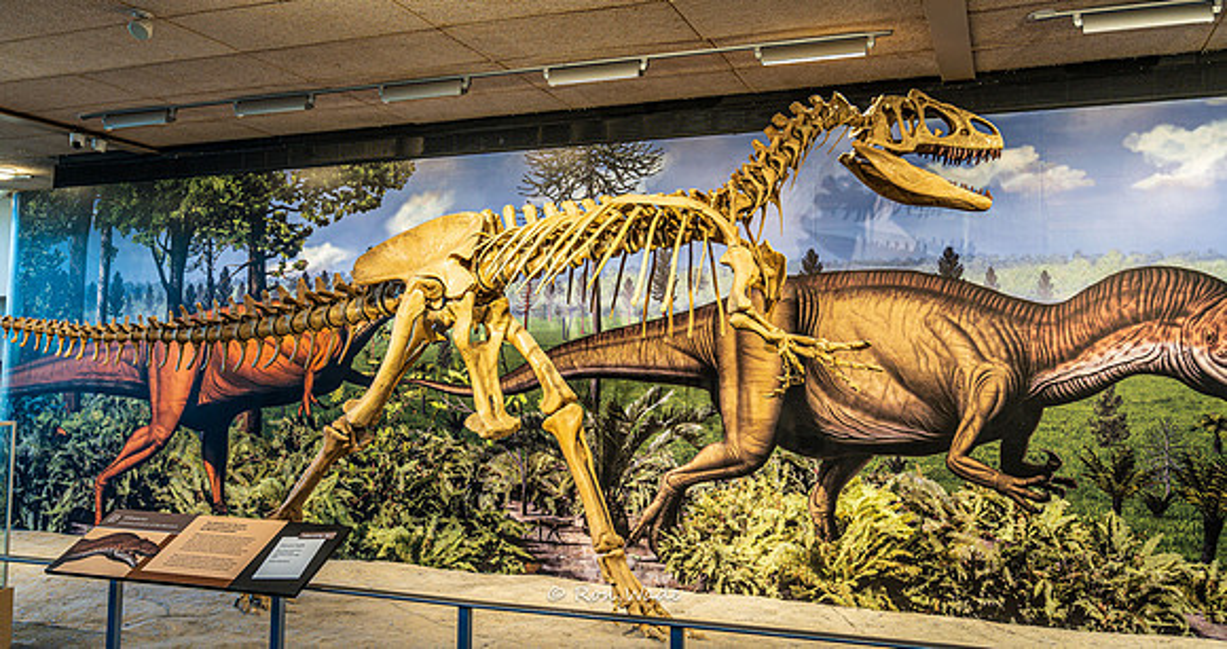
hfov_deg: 61.9
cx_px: 614
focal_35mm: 32
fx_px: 1022
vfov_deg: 35.2
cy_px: 270
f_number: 4
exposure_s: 1/160
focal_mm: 30
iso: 640
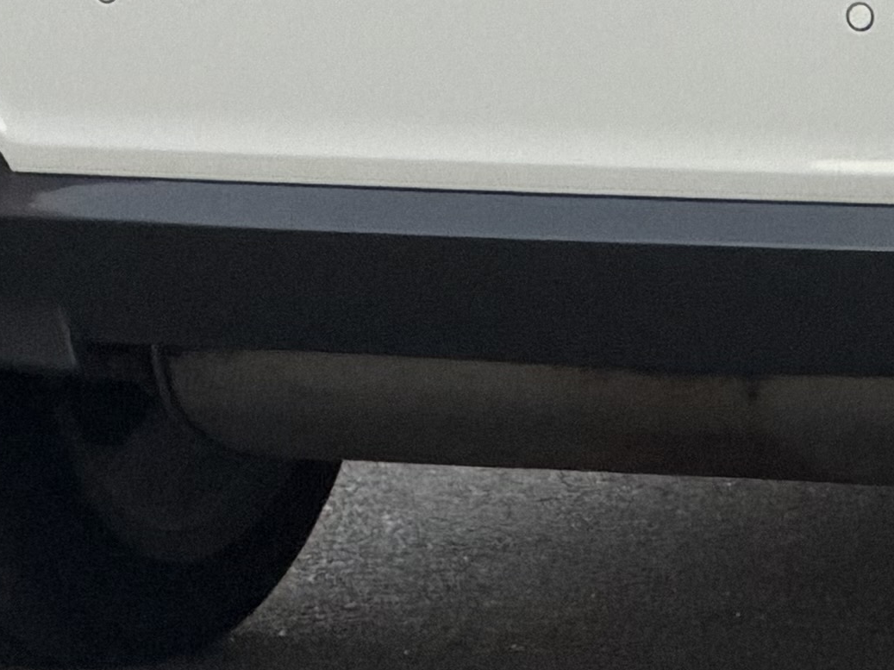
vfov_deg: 2.7
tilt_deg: -2.4
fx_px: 14225
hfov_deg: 3.6
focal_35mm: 551
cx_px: 1443
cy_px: -781
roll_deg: +1.1
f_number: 2.8
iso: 250
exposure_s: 1/121
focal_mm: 16.89
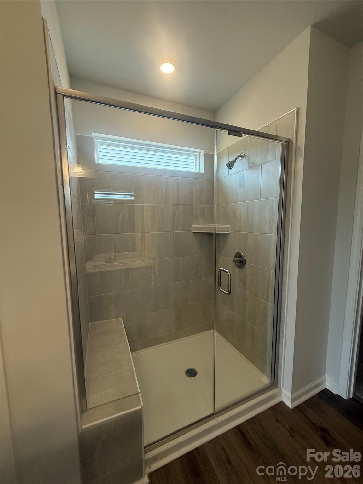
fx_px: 196
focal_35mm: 14
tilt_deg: -5.7
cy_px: 242
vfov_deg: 102.1
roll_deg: +0.7
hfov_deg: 85.7
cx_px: 182
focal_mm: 2.22
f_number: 2.2
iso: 160
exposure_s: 1/120
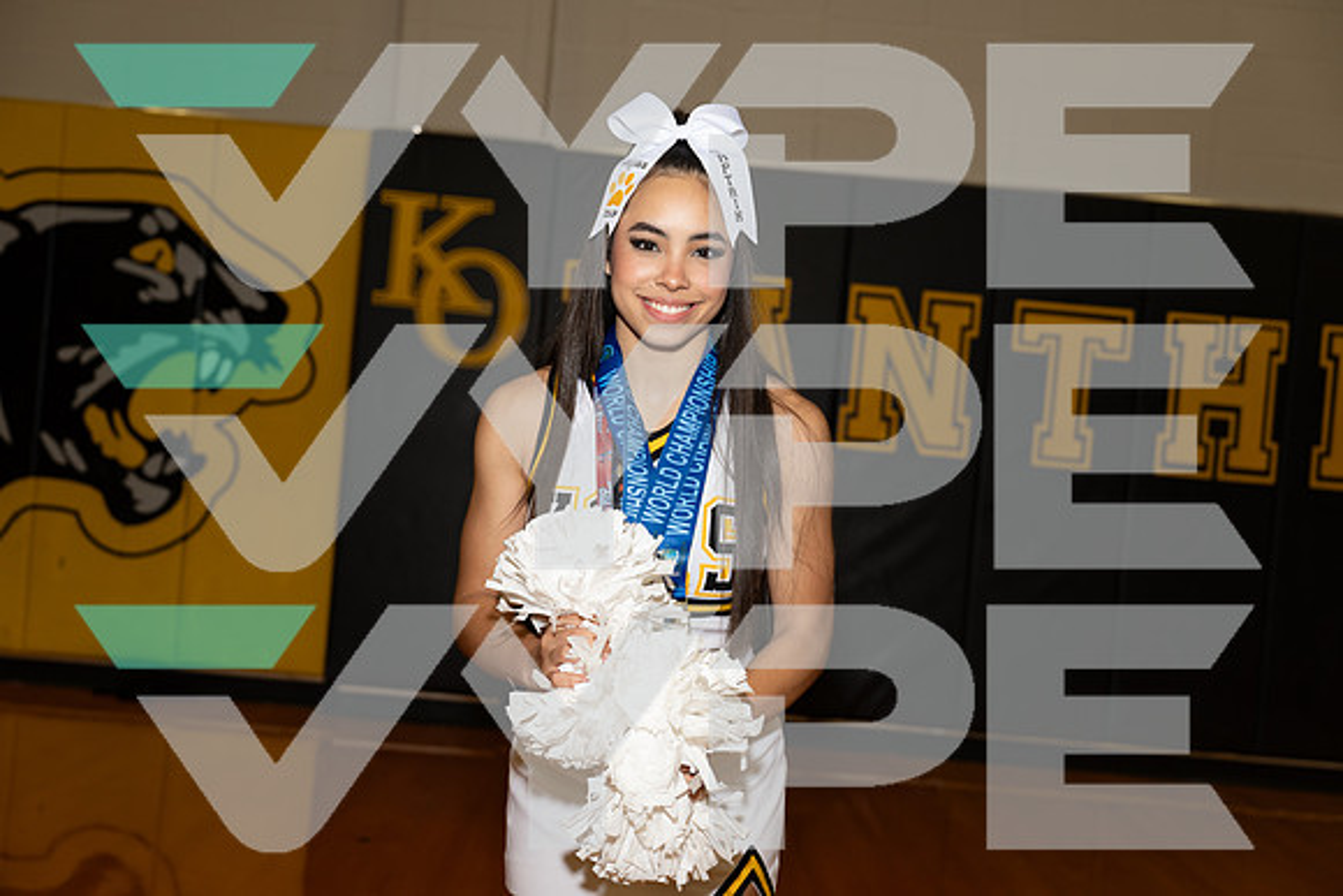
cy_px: 448
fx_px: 1791
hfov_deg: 41.1
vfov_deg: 28.1
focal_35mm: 48
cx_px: 672
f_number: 4
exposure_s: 1/250
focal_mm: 48
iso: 800
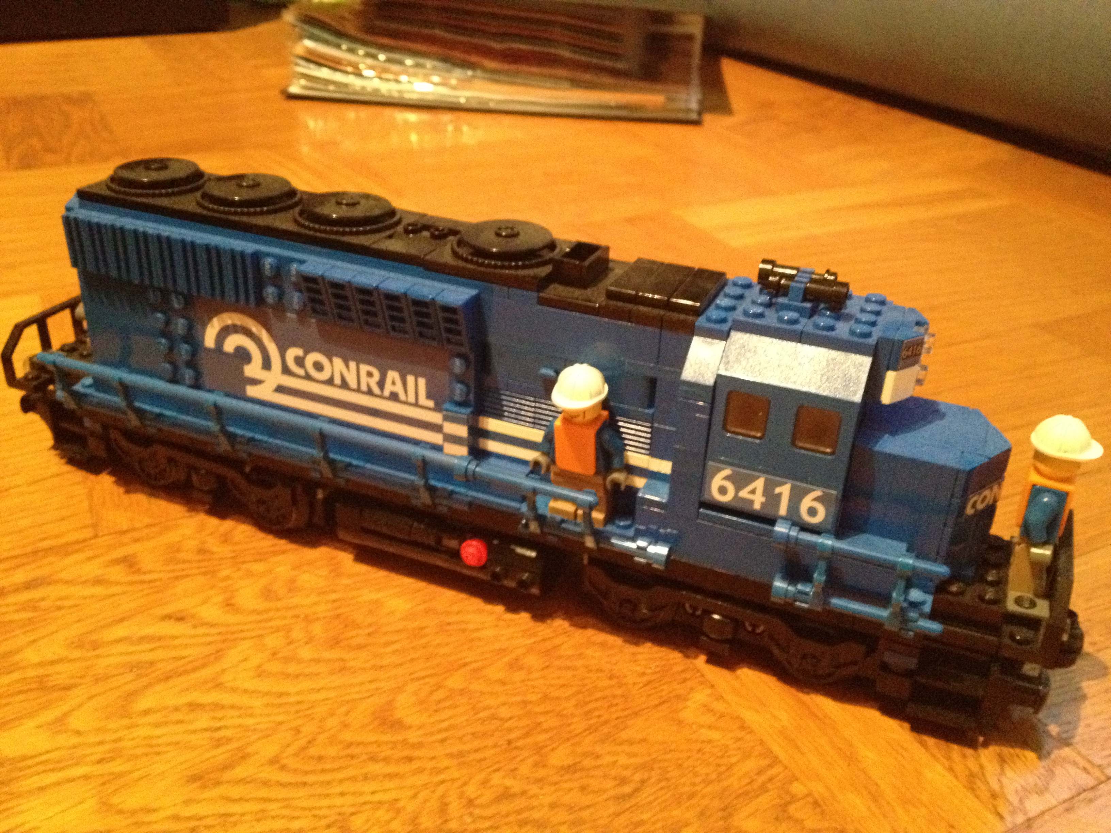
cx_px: 556
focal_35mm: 35
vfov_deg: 40.7
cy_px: 416
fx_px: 1123
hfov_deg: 52.6
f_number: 2.4
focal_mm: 4.28
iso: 800
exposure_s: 1/15
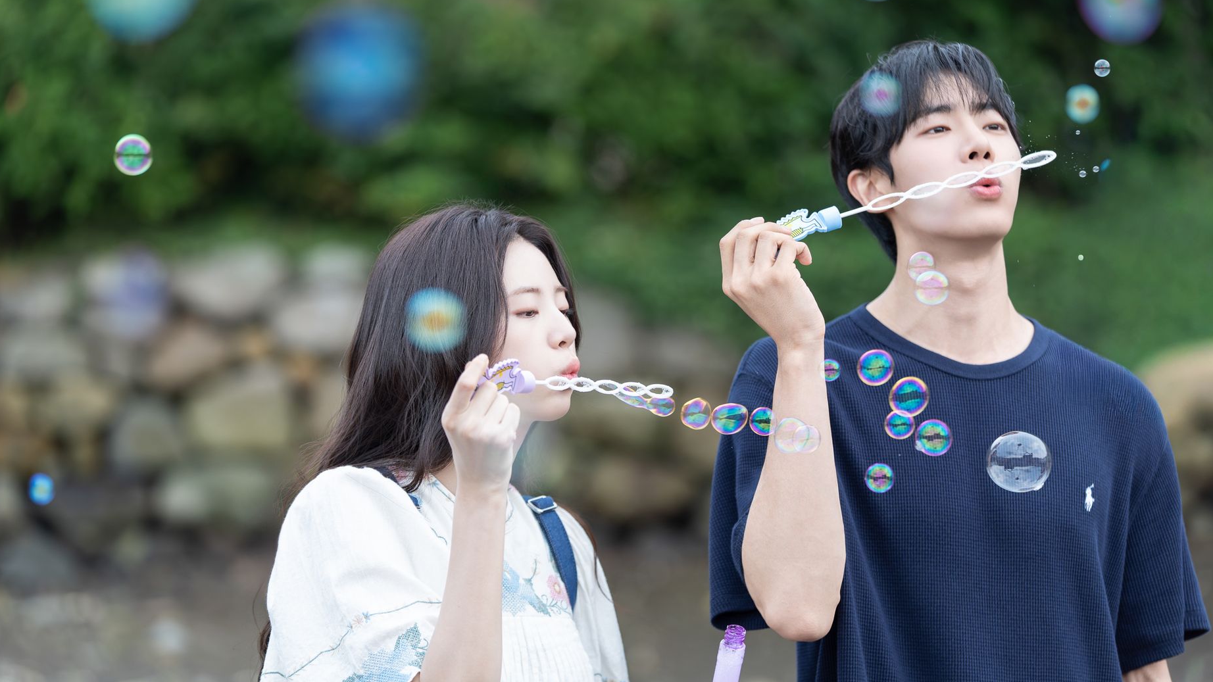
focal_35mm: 132
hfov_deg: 16.3
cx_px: 593
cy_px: 340
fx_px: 4245
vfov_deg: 9.2
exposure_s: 1/1250
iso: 500
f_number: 2.8
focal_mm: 121
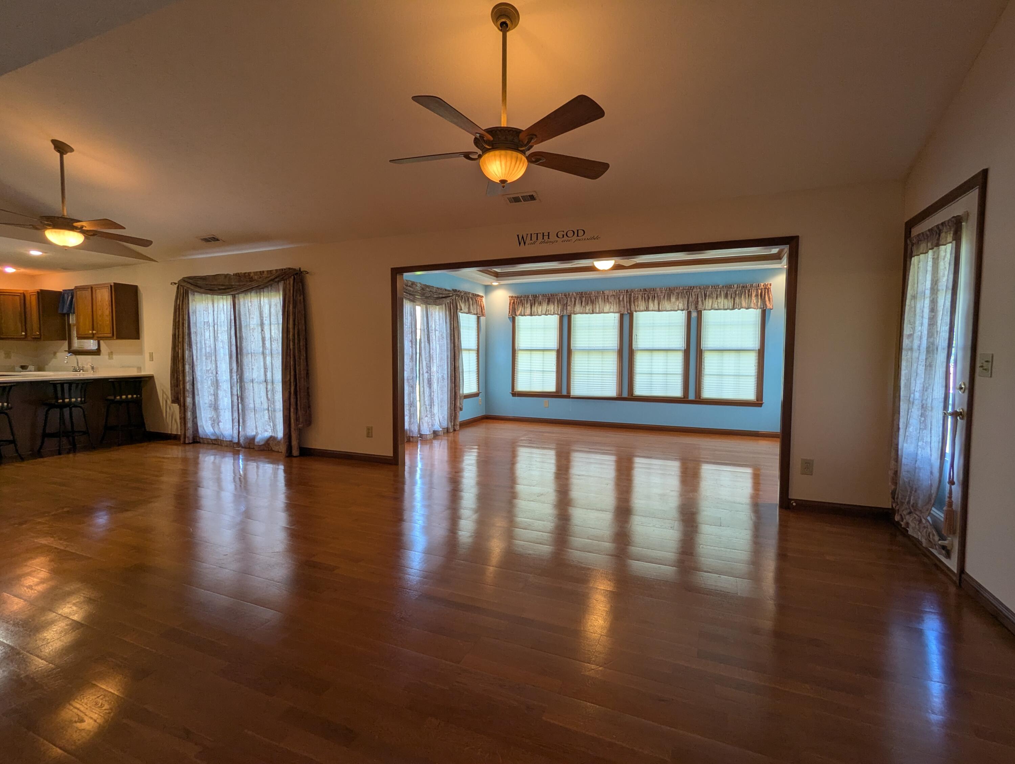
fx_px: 470
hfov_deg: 94.4
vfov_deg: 78.2
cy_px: 382
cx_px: 508
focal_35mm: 16
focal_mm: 2.35
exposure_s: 1/30
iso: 49
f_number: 2.2
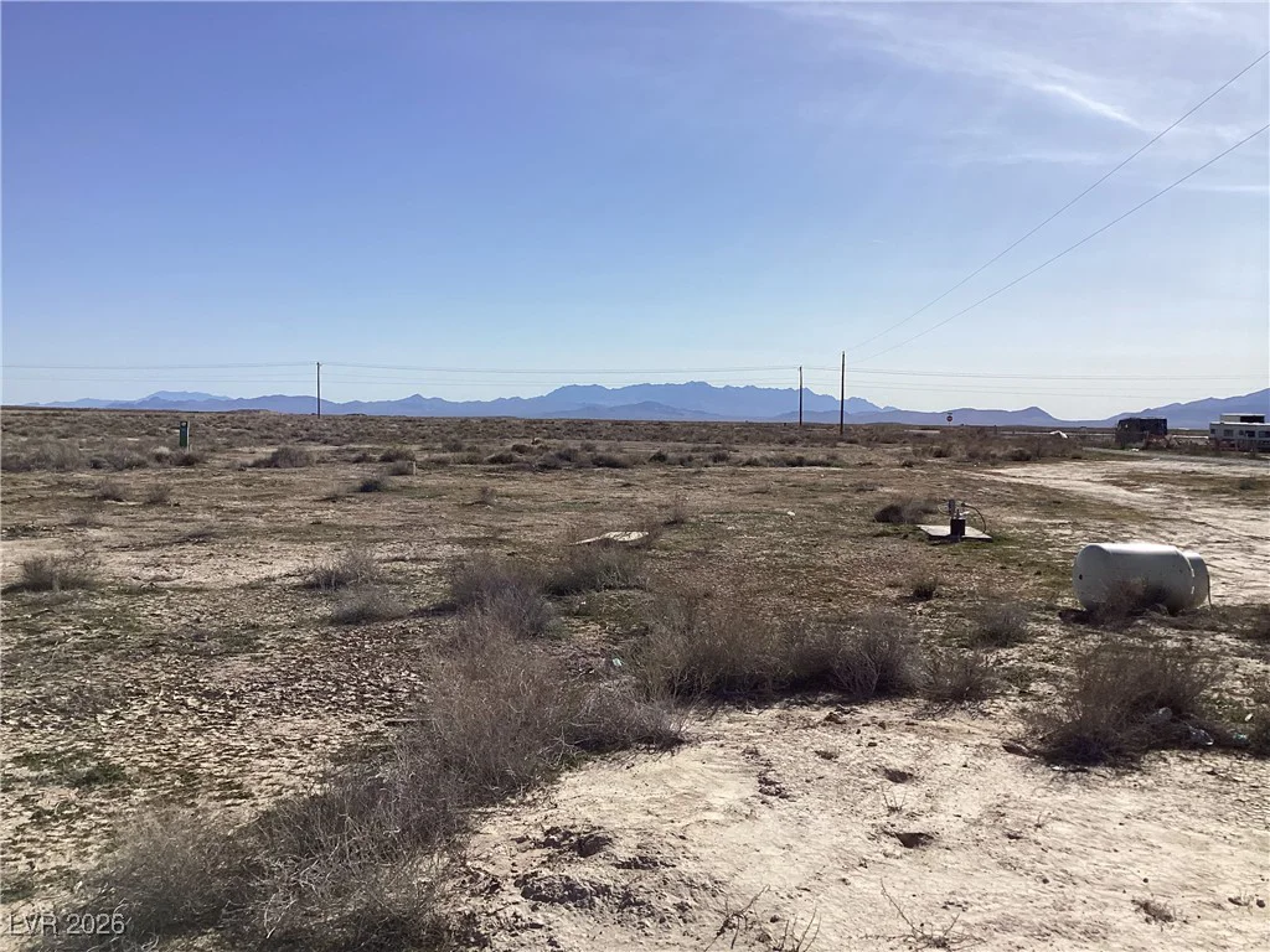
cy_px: 476
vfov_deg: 45.4
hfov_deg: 58.4
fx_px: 1137
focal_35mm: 31
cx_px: 635
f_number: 2.4
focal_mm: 3.3
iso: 25
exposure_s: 1/3401
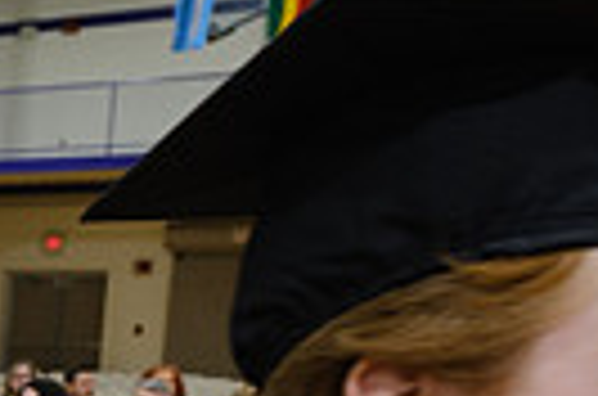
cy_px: 682
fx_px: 1740
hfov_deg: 15.1
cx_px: -656
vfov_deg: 12.1
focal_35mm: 105
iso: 1250
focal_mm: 16
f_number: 3.2
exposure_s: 1/100
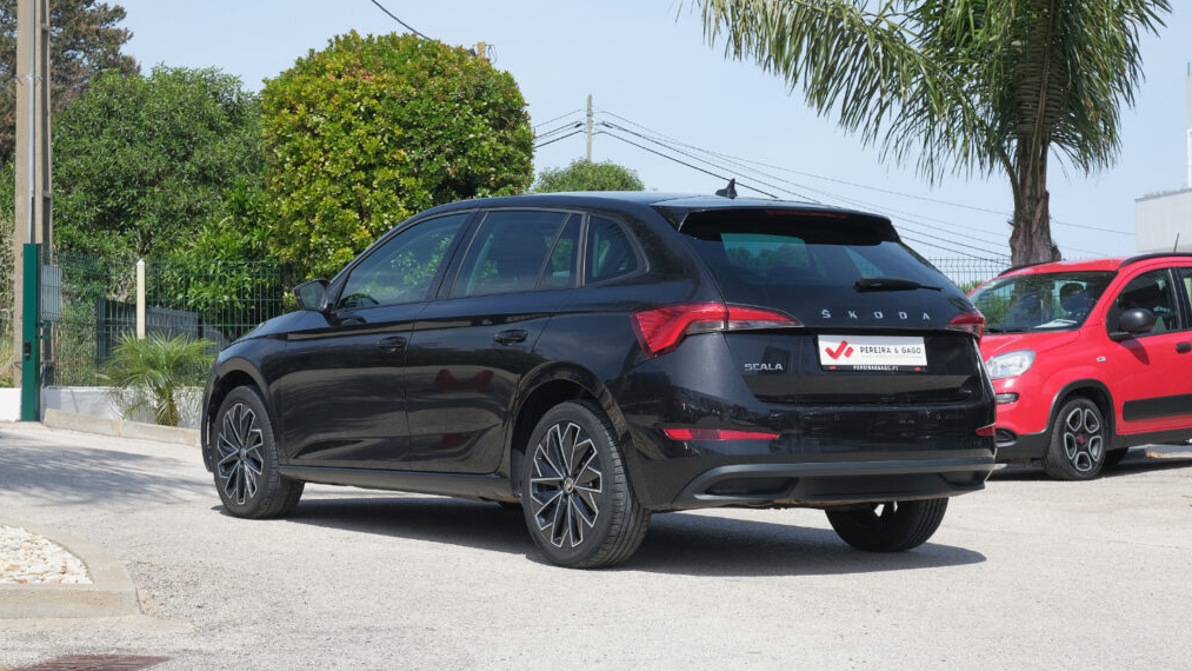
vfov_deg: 16.8
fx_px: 2276
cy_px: 361
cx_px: 598
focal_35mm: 72
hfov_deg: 29.3
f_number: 9
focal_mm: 45
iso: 160
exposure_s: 1/200
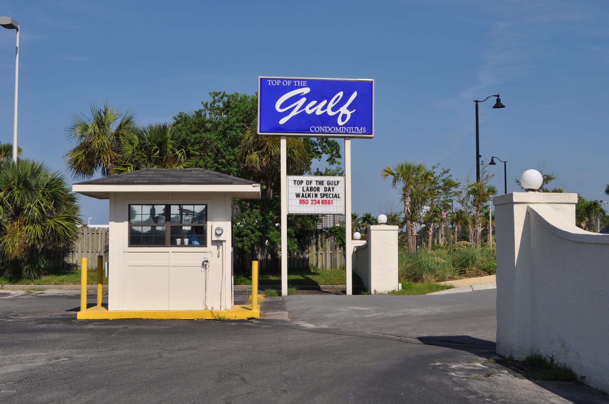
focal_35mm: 45
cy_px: 202
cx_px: 304
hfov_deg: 43.7
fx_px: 760
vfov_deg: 29.8
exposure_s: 1/500
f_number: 11
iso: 200
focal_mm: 30
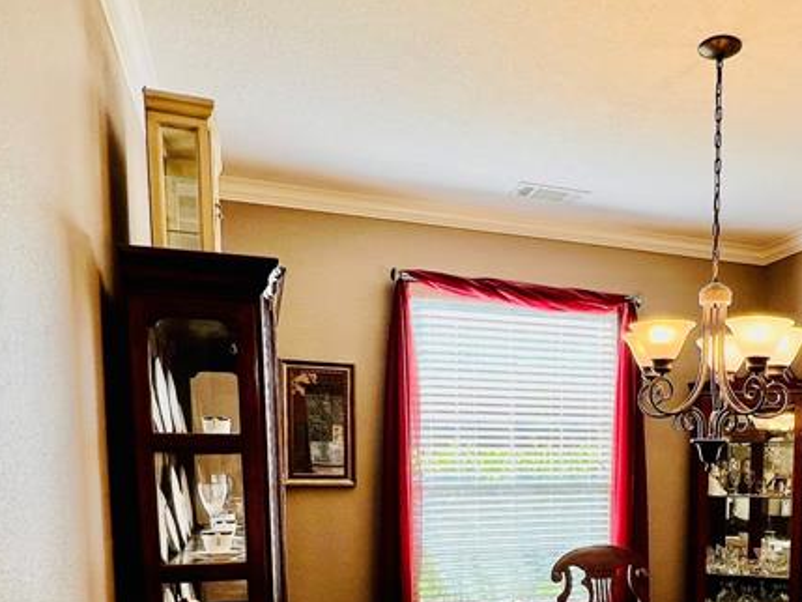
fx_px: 718
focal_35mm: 31
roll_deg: -0.5
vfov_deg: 42.0
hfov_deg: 56.1
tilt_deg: -5.8
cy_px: 535
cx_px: 578
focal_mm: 1.57
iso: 40
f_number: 1.8
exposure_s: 1/122
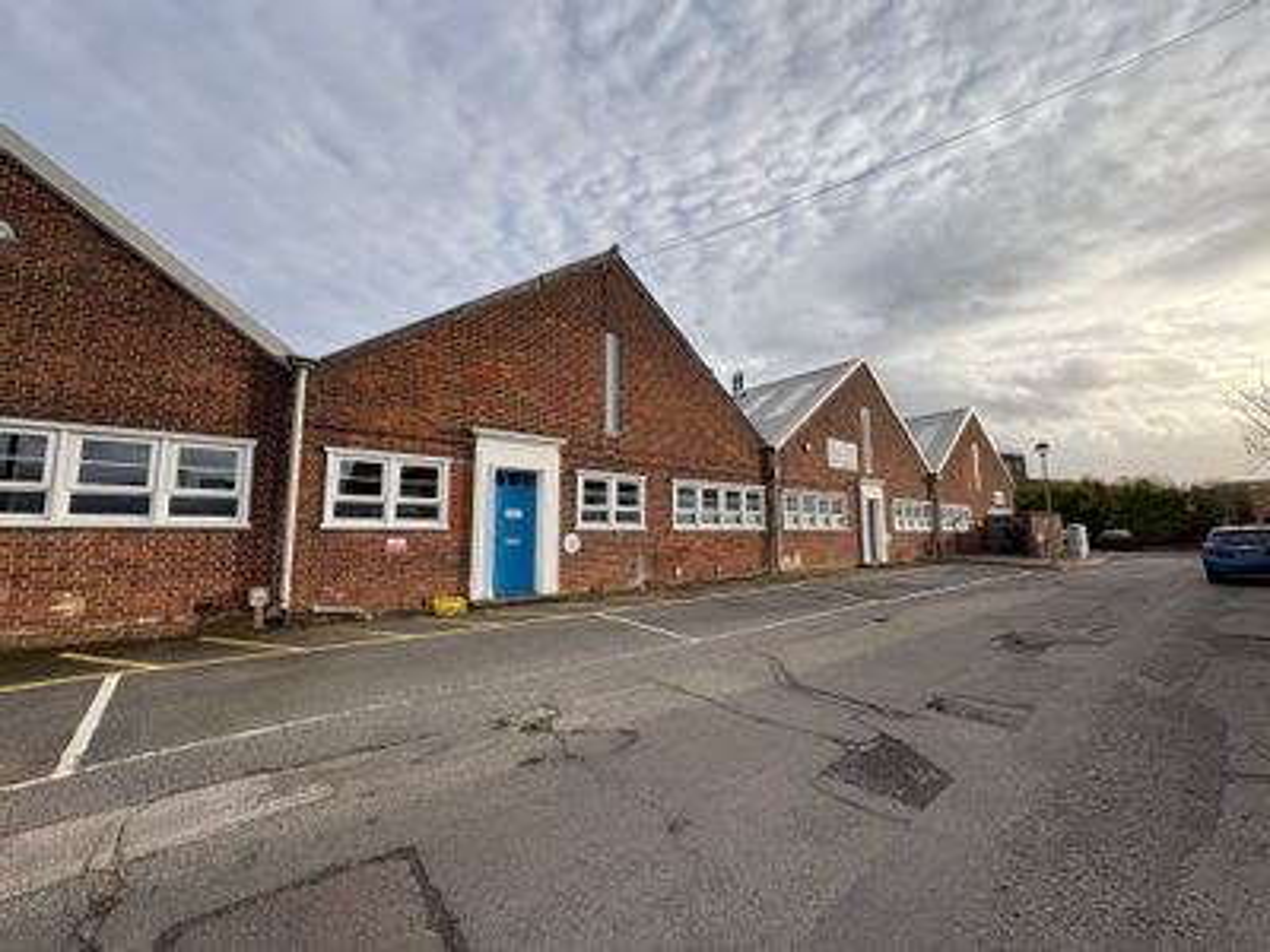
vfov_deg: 85.7
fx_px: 514
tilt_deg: +6.6
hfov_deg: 102.1
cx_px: 635
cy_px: 476
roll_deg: +0.2
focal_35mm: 14
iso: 40
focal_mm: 2.22
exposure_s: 1/615
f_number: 2.2
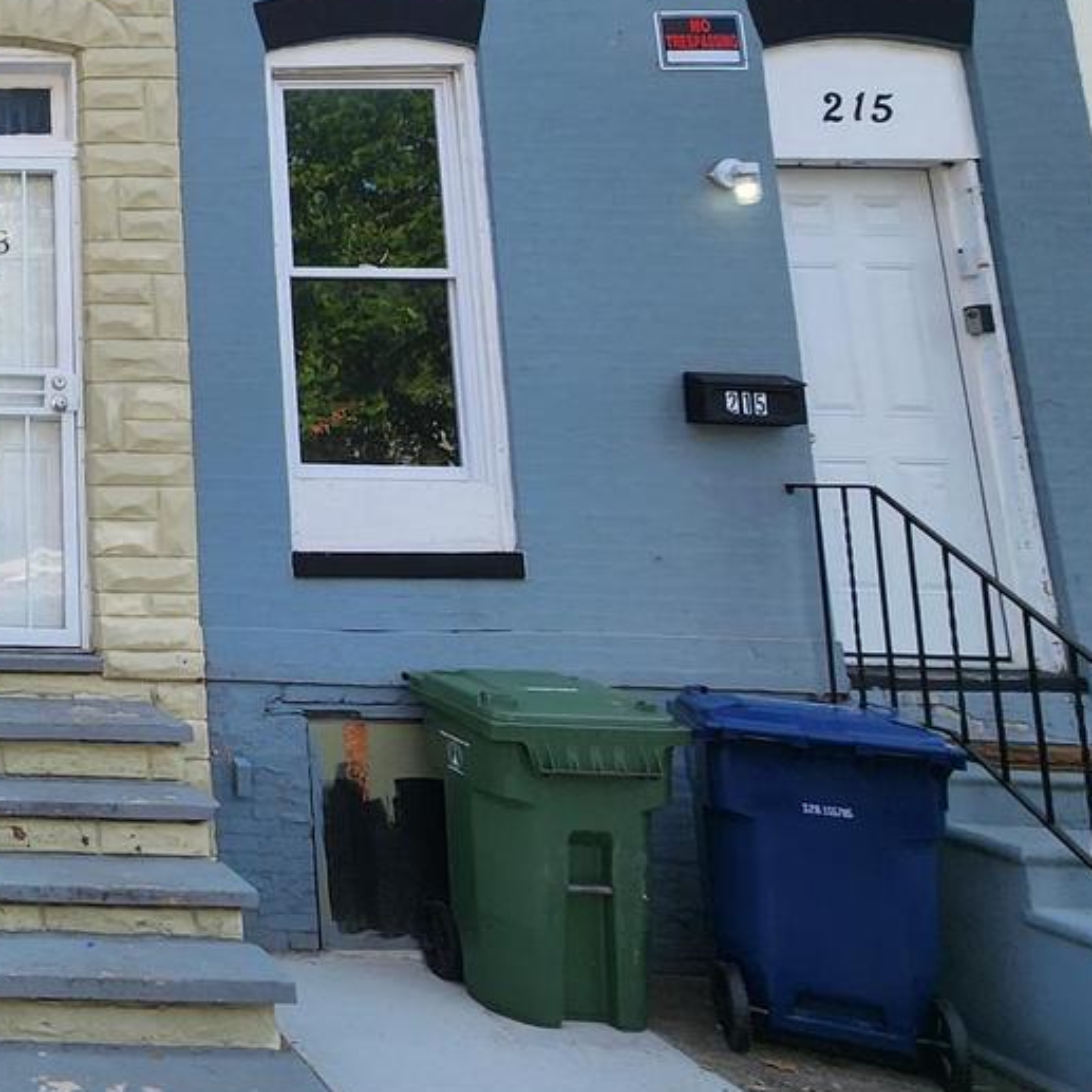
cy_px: 264
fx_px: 1142
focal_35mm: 32
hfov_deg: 36.8
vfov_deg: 49.0
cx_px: -266
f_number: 2.2
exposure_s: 1/792
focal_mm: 2.2
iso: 50
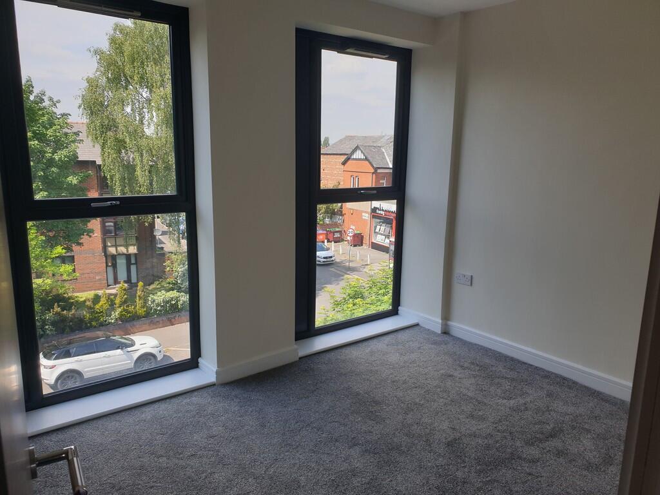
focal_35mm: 26
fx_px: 496
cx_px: 330
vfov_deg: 53.1
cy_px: 248
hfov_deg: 67.3
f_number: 2.4
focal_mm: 4.3
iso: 50
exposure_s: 1/542
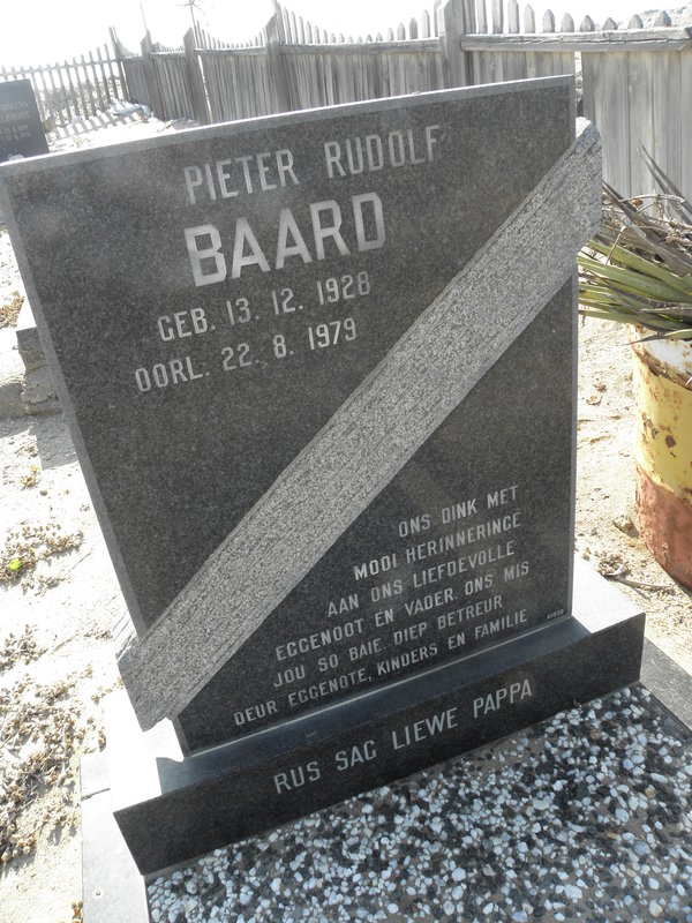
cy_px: 462
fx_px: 693
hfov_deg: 53.1
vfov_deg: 67.3
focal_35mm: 26
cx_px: 346
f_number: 5.6
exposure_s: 1/80
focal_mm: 4.6
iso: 64
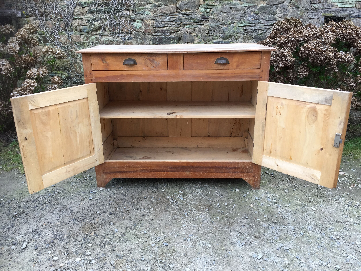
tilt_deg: -20.8
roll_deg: +0.0
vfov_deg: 48.2
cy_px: 136
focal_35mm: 29
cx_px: 180
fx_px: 302
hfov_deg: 61.7
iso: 40
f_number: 2.2
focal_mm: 4.15
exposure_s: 1/100
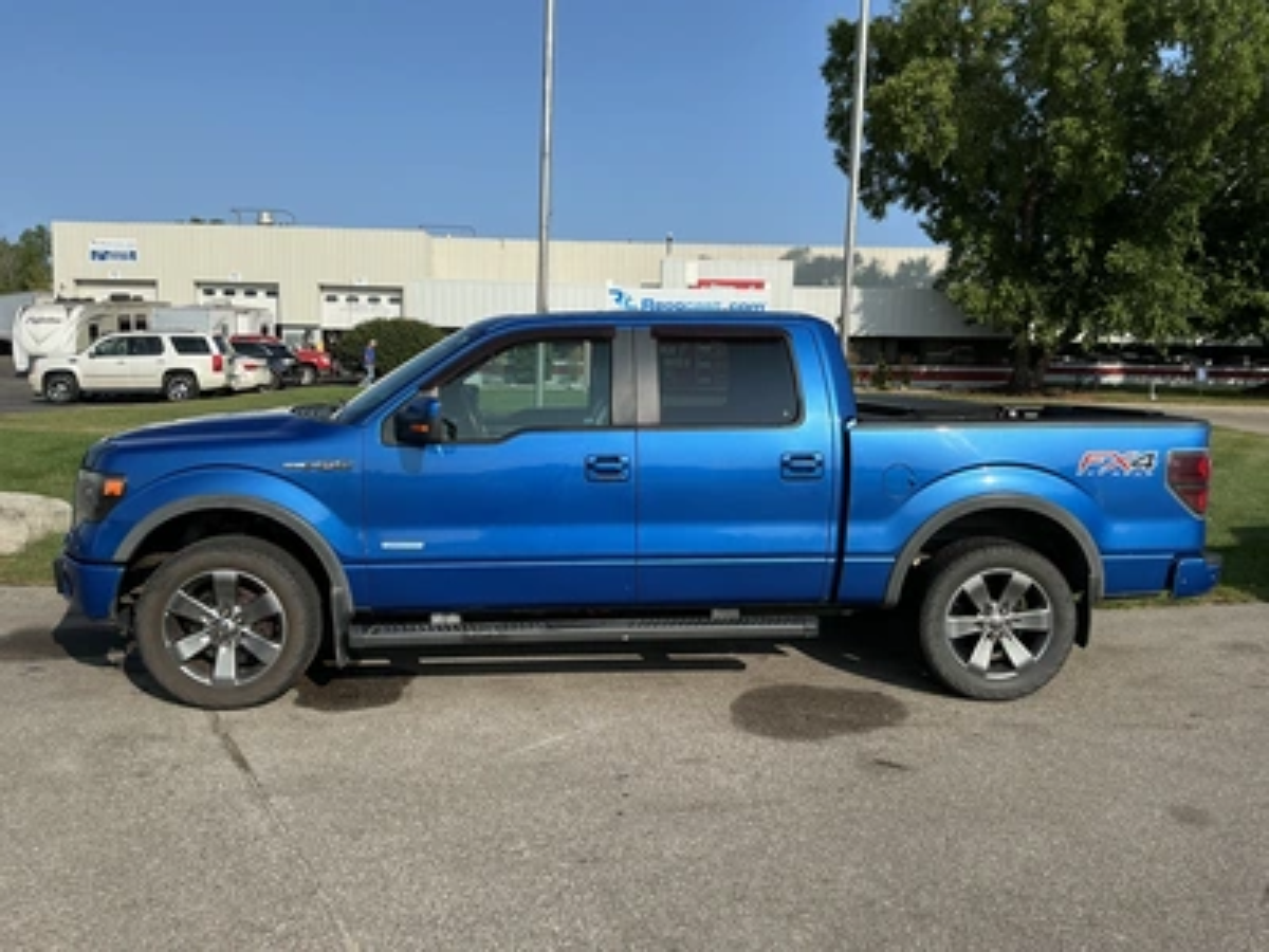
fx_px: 1026
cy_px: 476
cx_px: 634
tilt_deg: -6.4
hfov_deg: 63.4
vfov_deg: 49.7
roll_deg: -1.5
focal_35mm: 28
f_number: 1.8
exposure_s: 1/2141
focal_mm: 3
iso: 25
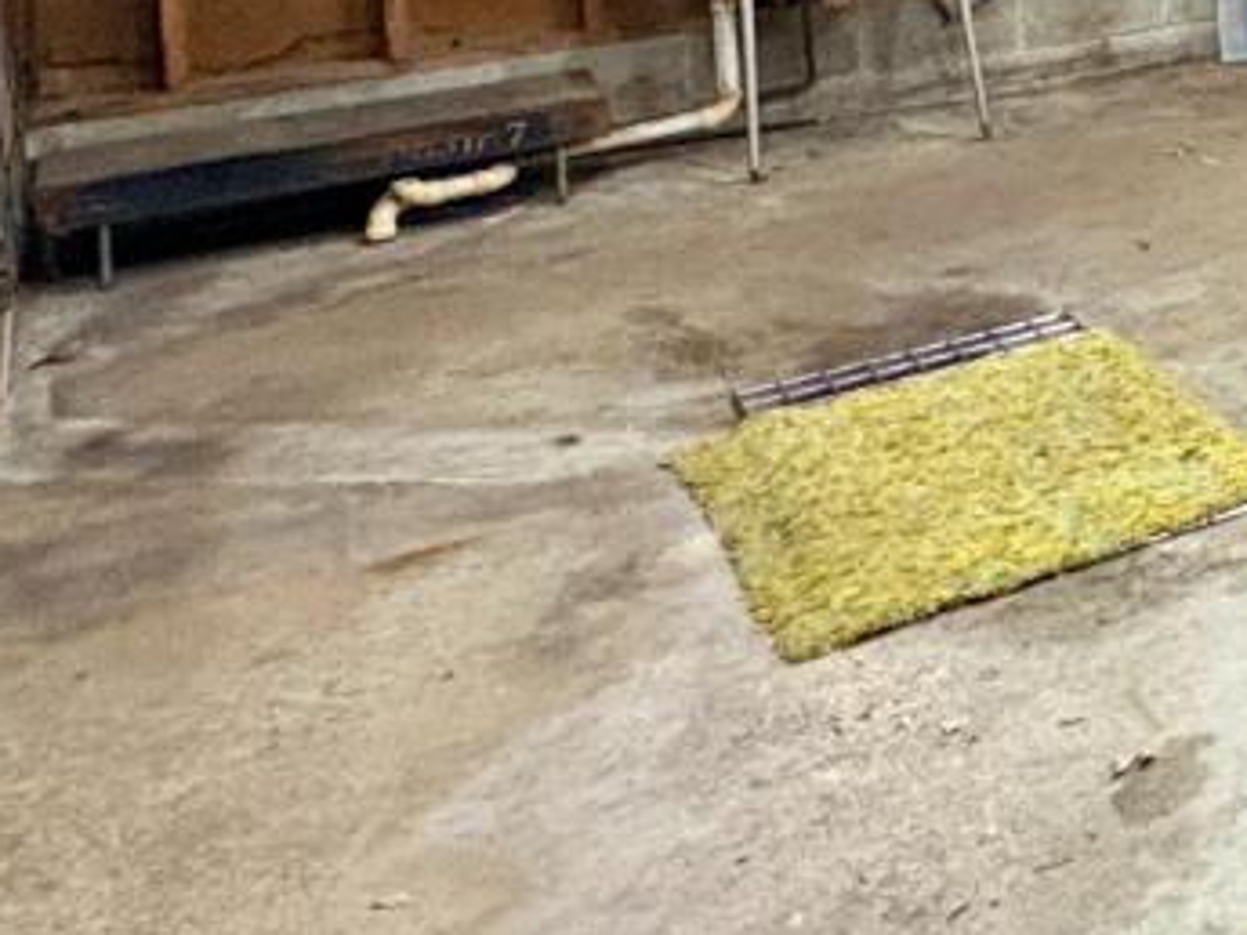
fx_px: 2197
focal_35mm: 61
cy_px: -375
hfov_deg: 22.0
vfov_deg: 21.1
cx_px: 2157
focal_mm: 2.22
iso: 400
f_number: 2.2
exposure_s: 1/60
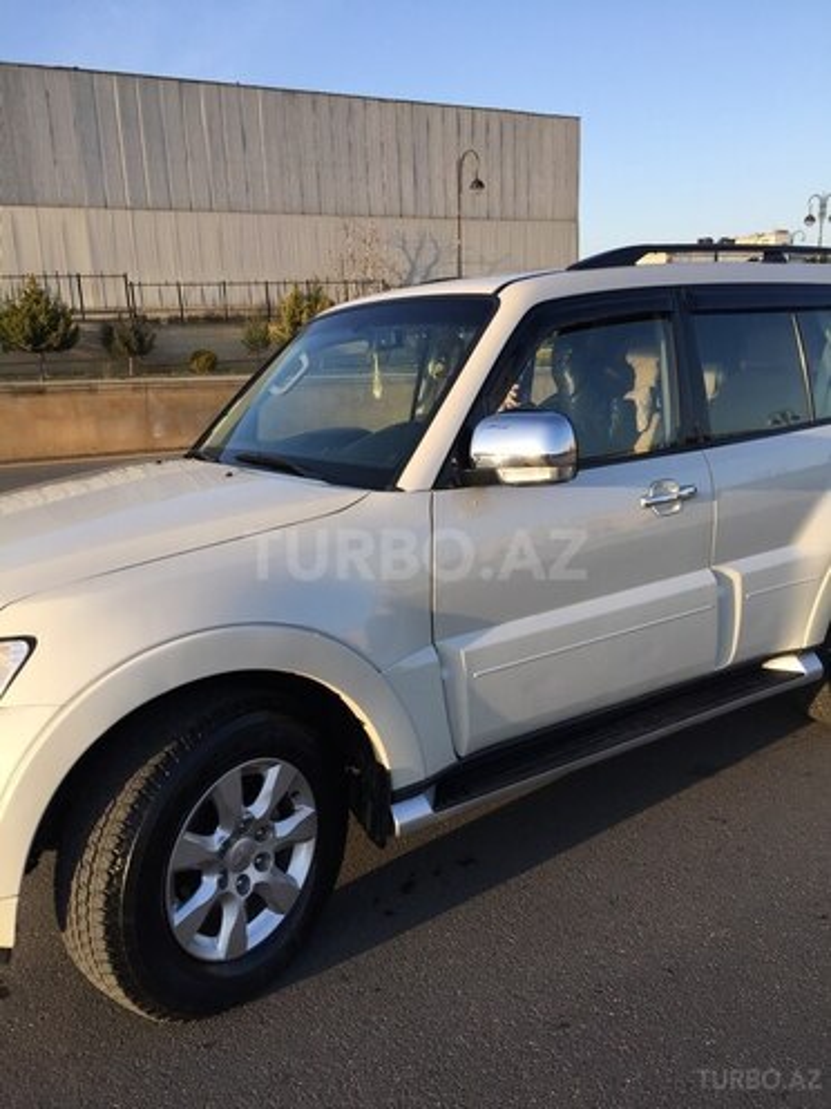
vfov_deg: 61.7
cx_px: 416
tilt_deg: -13.9
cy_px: 554
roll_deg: +1.6
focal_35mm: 29
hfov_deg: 48.2
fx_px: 928
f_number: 2.2
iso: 32
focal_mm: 4.15
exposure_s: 1/746
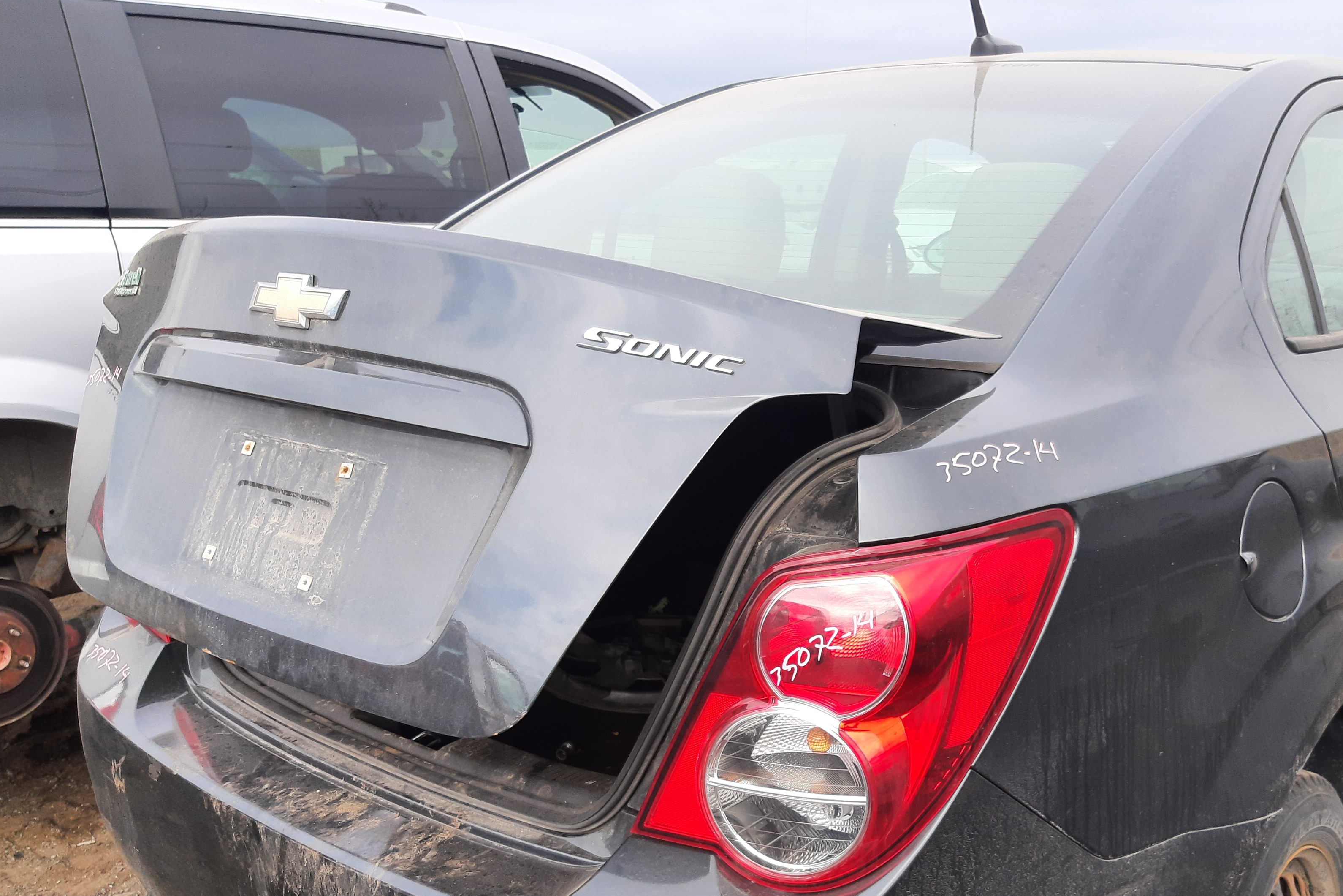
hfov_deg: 55.3
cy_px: 583
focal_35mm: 34
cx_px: 821
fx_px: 1268
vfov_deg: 38.5
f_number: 1.7
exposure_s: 1/376
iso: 40
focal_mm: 3.92
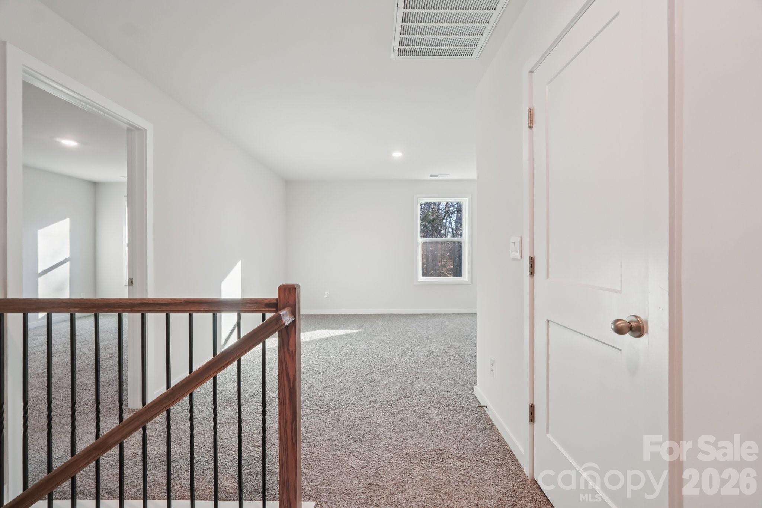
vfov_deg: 77.3
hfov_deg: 100.4
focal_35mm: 15
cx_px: 381
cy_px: 254
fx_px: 317
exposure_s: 1/15
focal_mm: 10
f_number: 8
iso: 400
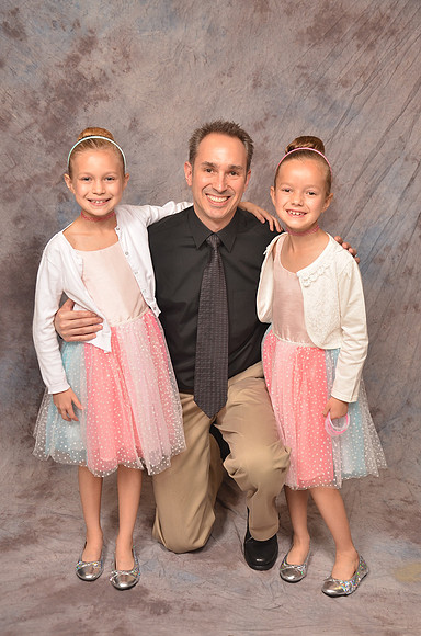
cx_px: 210
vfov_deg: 41.2
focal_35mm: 48
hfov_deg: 27.9
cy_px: 318
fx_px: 846
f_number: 5.6
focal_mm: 32
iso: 200
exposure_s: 1/60
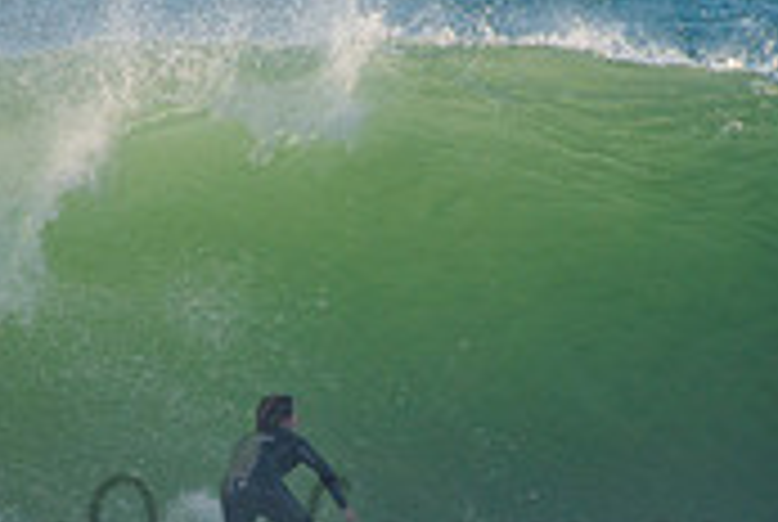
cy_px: 506
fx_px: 36195
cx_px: 283
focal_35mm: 1672
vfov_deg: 0.8
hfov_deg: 1.2
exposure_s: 1/1600
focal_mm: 500
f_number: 5.6
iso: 200
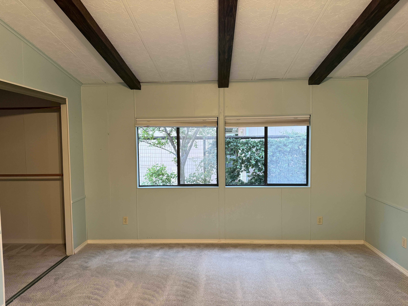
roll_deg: +0.1
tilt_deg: -2.8
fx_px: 283
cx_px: 204
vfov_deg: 56.8
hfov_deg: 71.6
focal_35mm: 24
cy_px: 153
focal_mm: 6.76
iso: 250
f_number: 1.78
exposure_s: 1/60
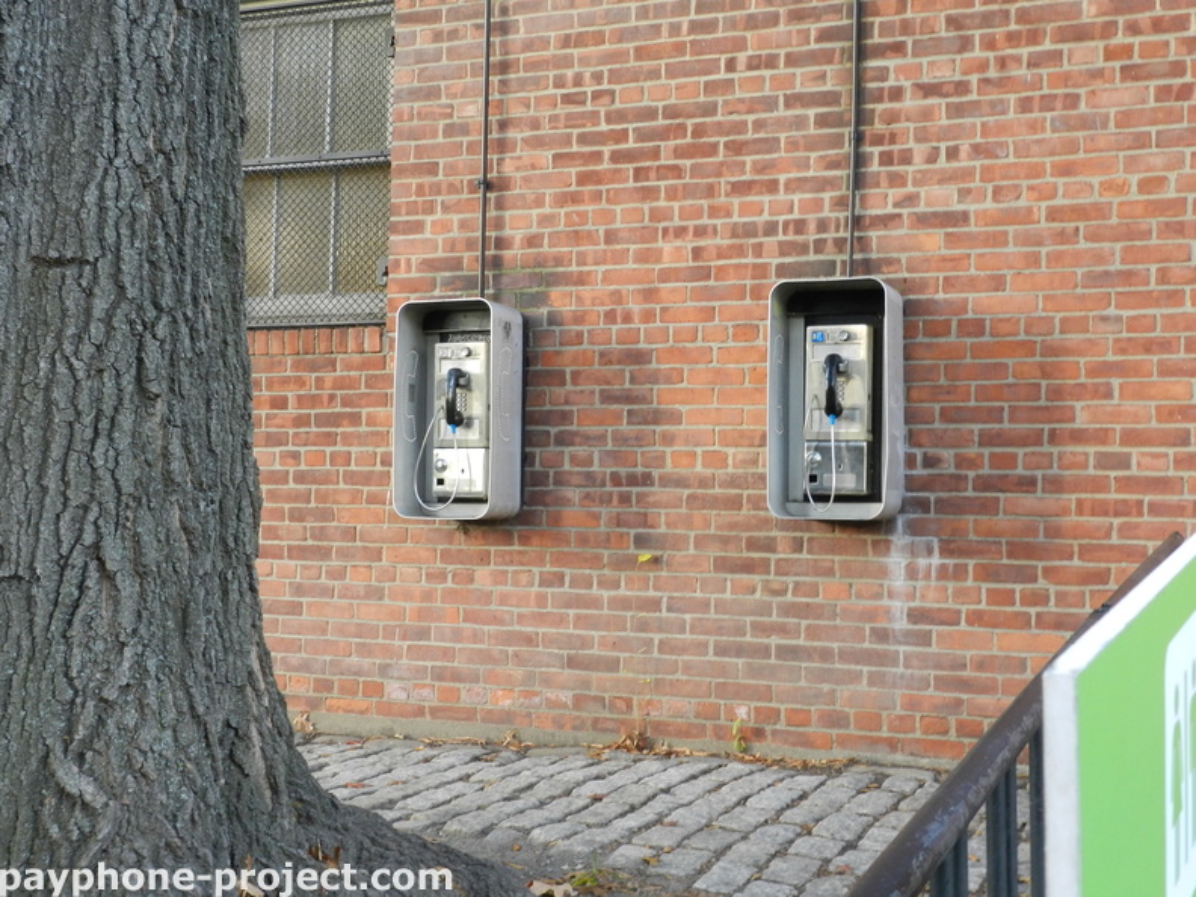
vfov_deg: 31.5
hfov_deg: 41.2
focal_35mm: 46
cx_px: 598
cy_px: 448
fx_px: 1589
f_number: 4.2
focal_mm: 8.1
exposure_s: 1/25
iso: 400
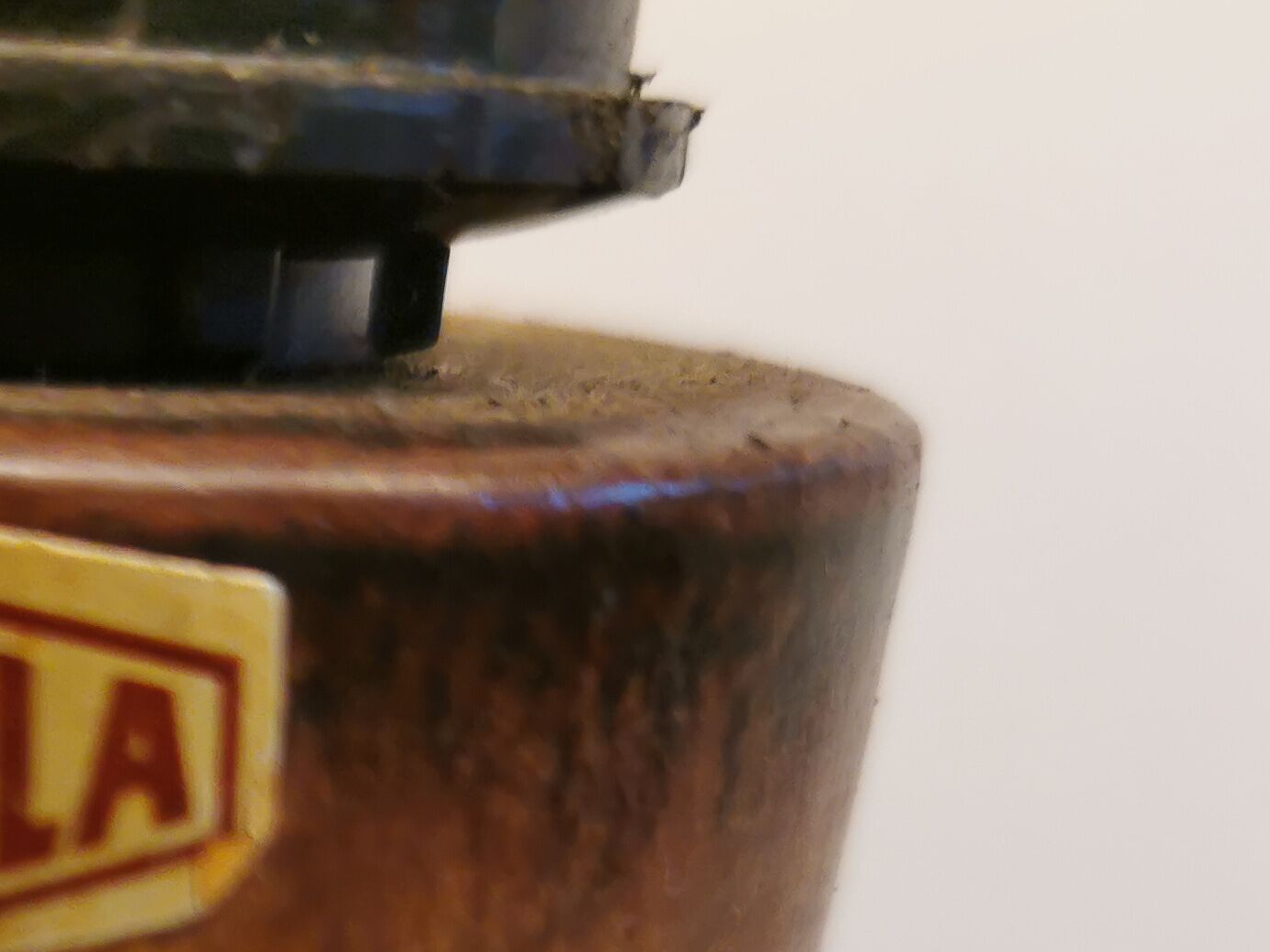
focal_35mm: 71
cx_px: -175
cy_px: 1237
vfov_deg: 19.2
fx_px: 2605
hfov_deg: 25.2
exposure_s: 1/100
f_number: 1.6
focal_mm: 5.56
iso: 100
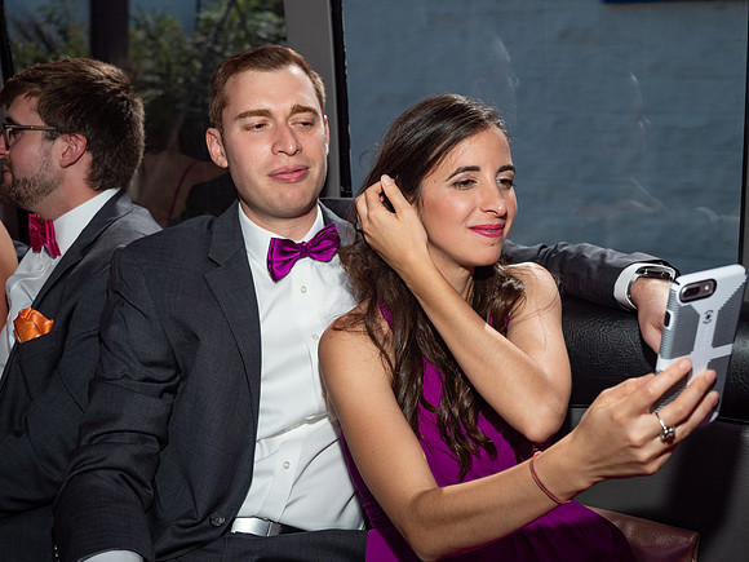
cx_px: 374
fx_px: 995
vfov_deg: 31.5
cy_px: 281
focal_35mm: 46
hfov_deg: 41.2
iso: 200
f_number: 2.8
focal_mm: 23
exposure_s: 1/160
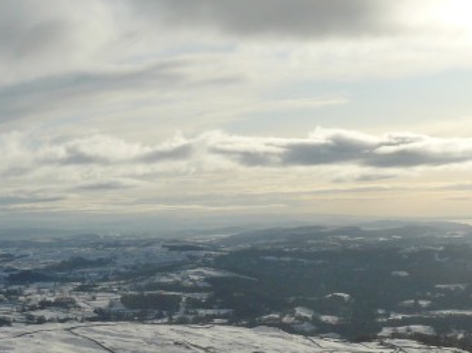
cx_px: 291
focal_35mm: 80
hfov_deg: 24.4
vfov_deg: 18.3
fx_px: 1090
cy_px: 268
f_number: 8
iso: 100
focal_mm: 6
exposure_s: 1/500
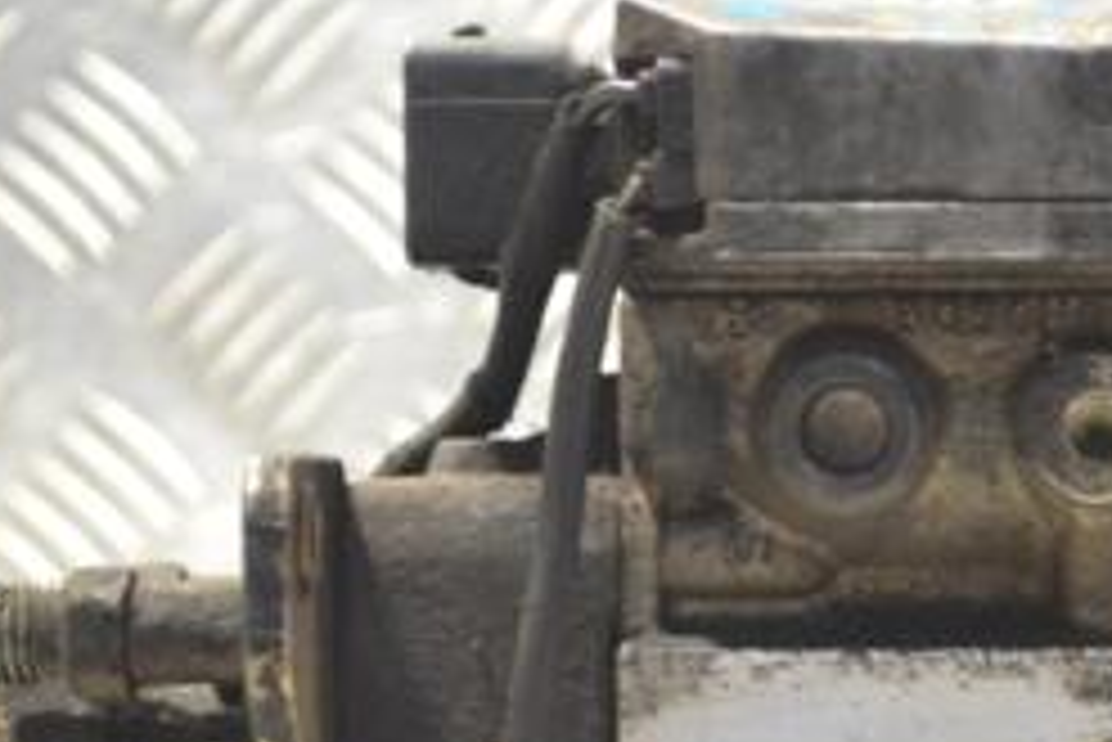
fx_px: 5409
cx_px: 1144
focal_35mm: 175
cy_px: 630
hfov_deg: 11.6
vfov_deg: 7.8
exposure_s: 1/60
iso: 1600
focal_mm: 48
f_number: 5.6
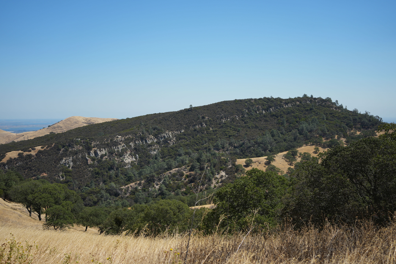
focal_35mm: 50
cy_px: 132
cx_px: 198
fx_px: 550
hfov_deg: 39.6
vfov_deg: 27.0
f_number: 4.5
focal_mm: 50
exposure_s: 1/1250
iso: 160
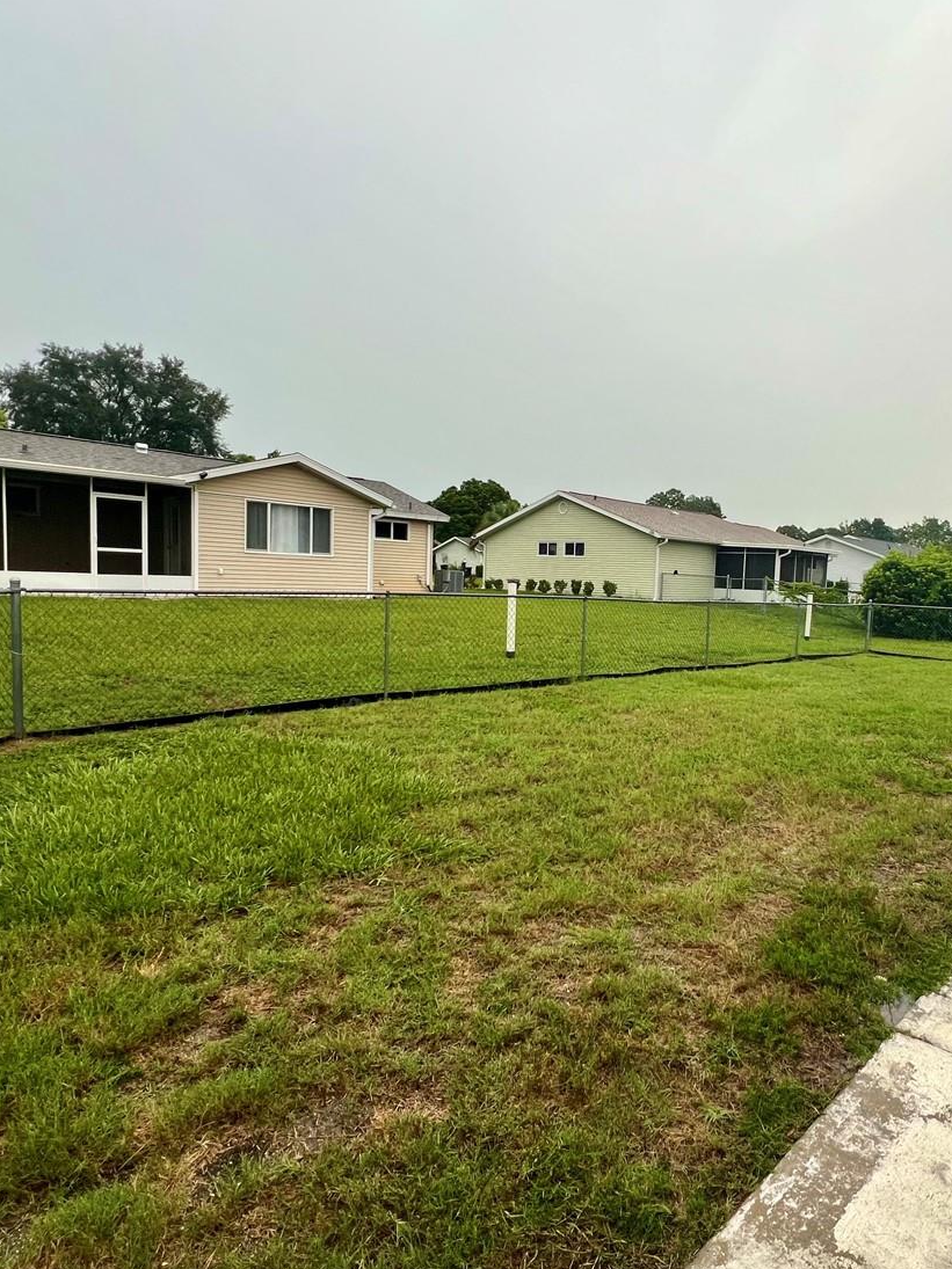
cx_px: 625
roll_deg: -2.3
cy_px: 635
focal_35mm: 19
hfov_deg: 67.0
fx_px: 697
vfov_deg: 84.7
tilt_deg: -5.4
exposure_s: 1/99
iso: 64
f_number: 1.8
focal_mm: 1.57
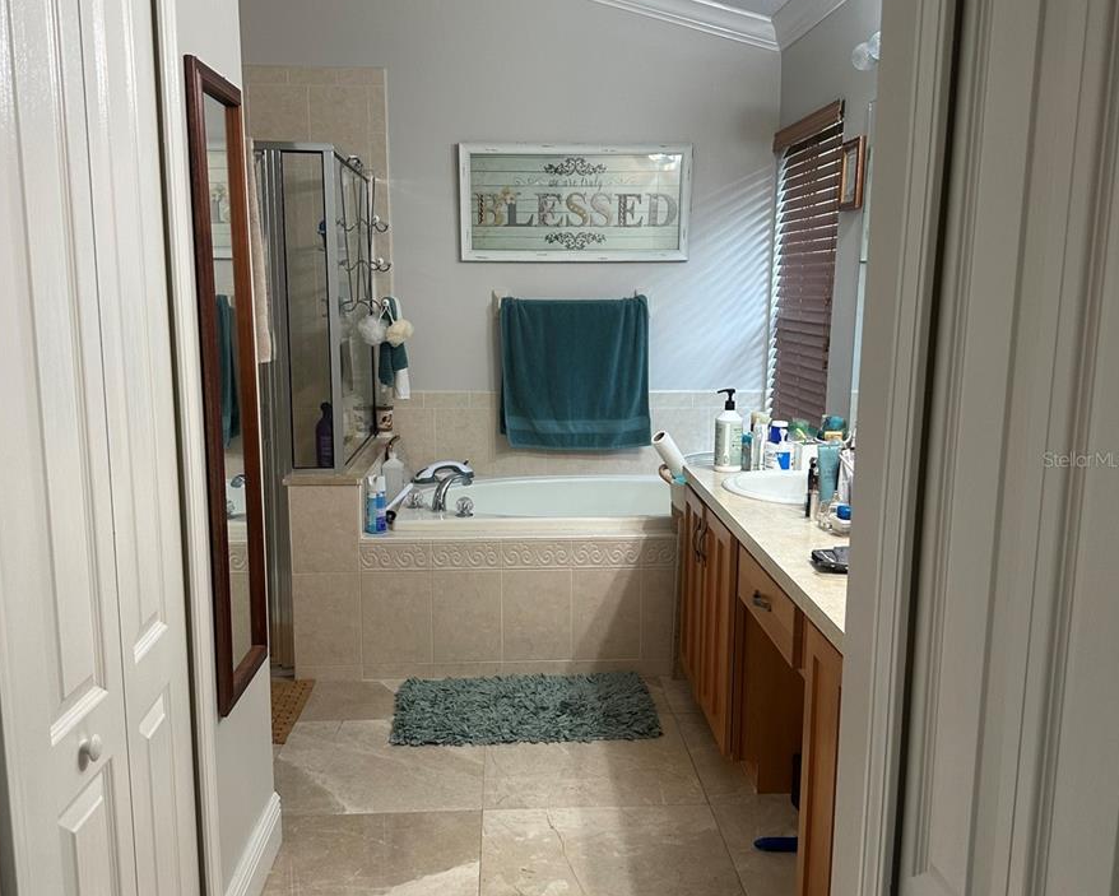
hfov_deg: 55.6
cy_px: 459
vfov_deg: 45.8
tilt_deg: -9.5
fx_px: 1060
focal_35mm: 32
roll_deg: -1.7
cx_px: 560
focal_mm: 6.86
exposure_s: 1/60
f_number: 1.78
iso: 125
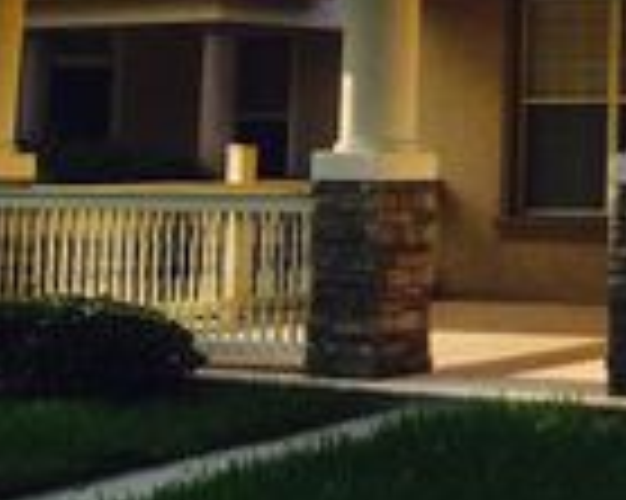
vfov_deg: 14.7
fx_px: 1888
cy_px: -43
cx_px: 905
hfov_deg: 17.2
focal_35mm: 102
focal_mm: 4.15
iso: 32
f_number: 2.2
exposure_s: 1/746
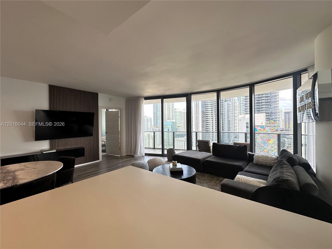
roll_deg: +0.7
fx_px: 134
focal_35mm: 14
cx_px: 166
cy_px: 124
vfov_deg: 85.7
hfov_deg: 102.1
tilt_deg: +0.0
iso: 80
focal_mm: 2.22
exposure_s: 1/120
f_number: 2.2
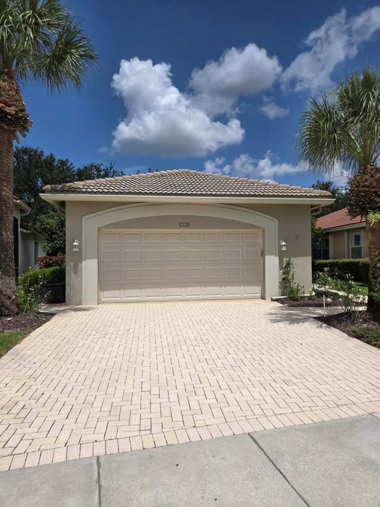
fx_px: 337
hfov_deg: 58.9
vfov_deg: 73.9
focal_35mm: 23
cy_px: 254
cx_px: 190
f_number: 1.8
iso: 25
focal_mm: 5.4
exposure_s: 1/5259
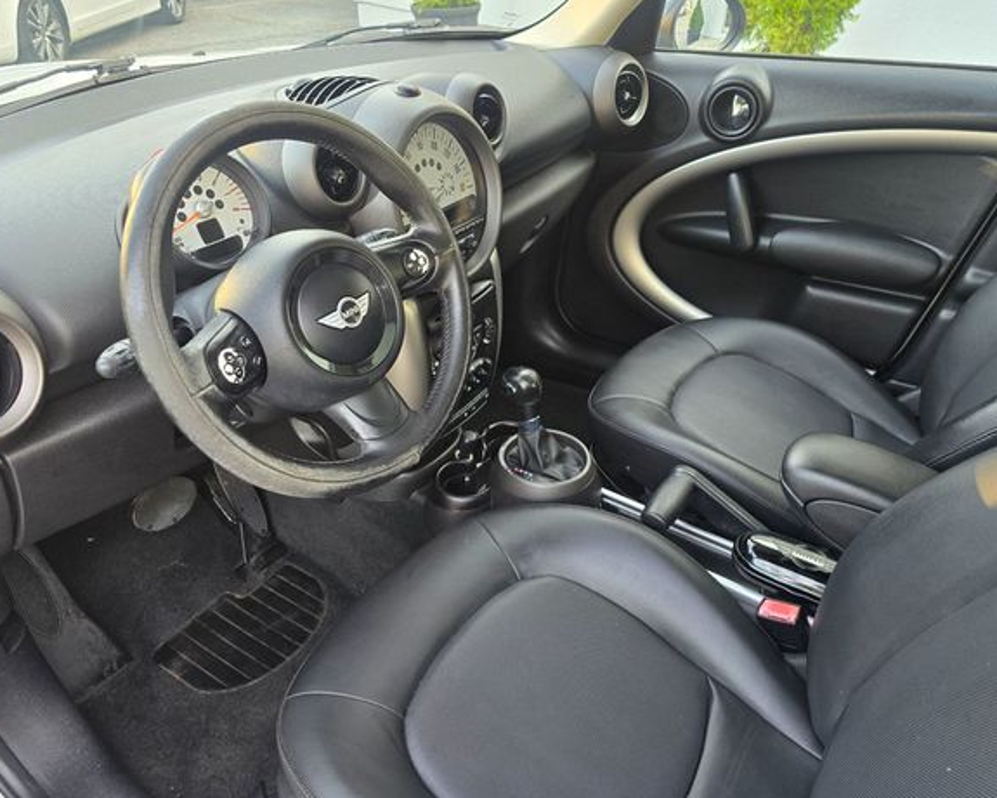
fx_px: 738
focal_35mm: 25
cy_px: 385
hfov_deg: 68.1
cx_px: 477
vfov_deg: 56.8
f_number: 1.7
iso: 200
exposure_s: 1/120
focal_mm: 6.3
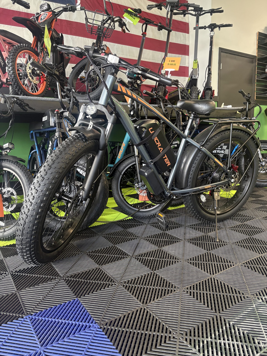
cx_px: 134
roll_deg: +1.7
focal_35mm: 26
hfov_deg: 53.1
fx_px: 267
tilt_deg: -8.3
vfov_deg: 67.3
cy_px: 178
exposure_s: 1/60
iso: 250
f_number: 1.6
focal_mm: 5.96
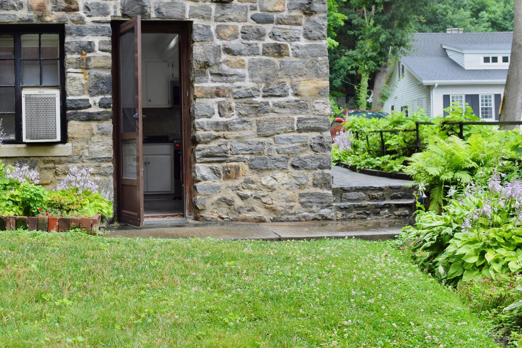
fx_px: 705
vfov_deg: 27.6
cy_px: 139
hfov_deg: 40.2
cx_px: 186
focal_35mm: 49
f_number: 6.3
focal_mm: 25
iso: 400
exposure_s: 1/160
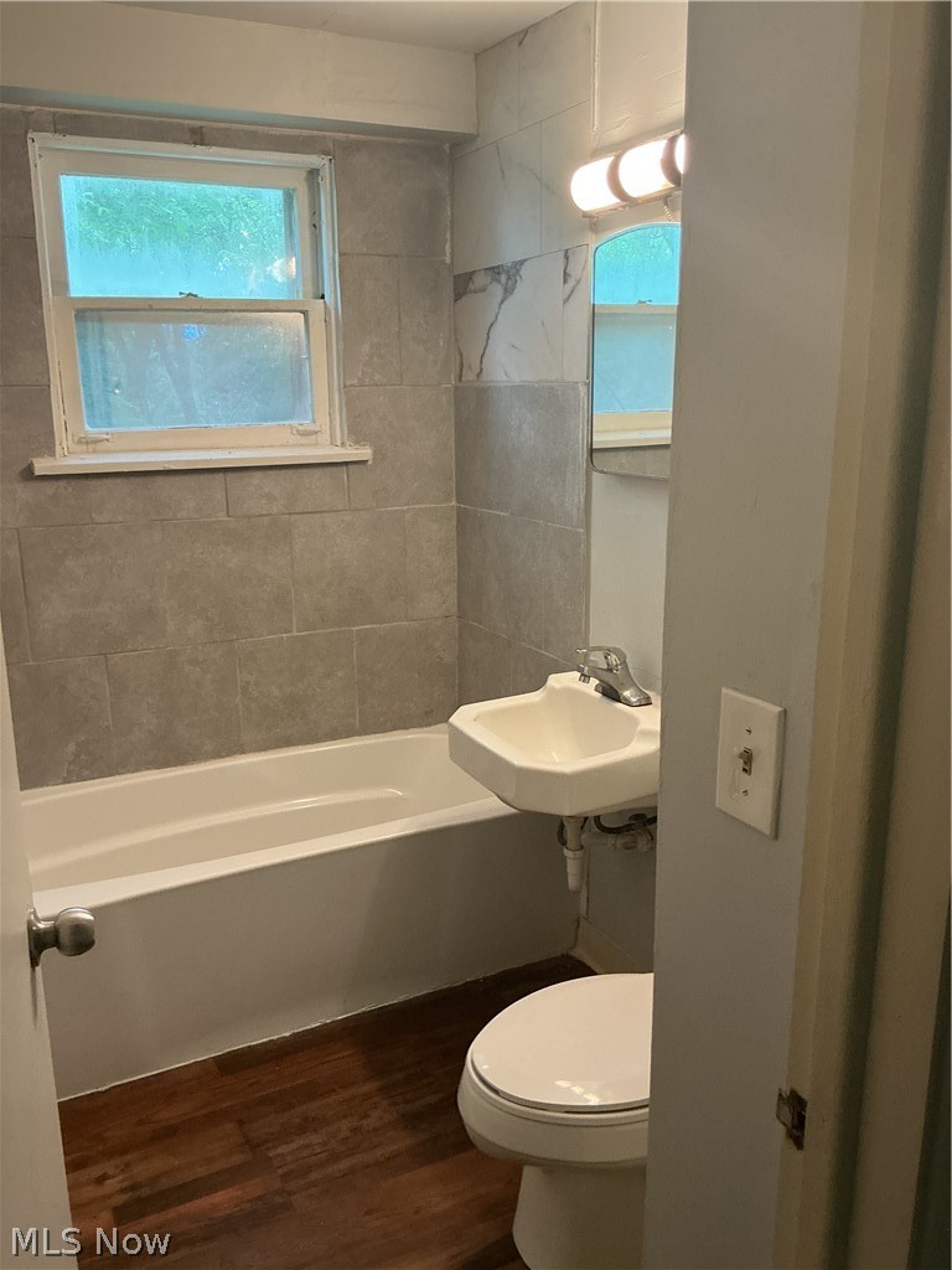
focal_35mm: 29
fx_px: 1063
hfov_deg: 48.2
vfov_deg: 61.7
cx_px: 476
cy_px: 635
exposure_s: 1/60
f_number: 1.8
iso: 160
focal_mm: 3
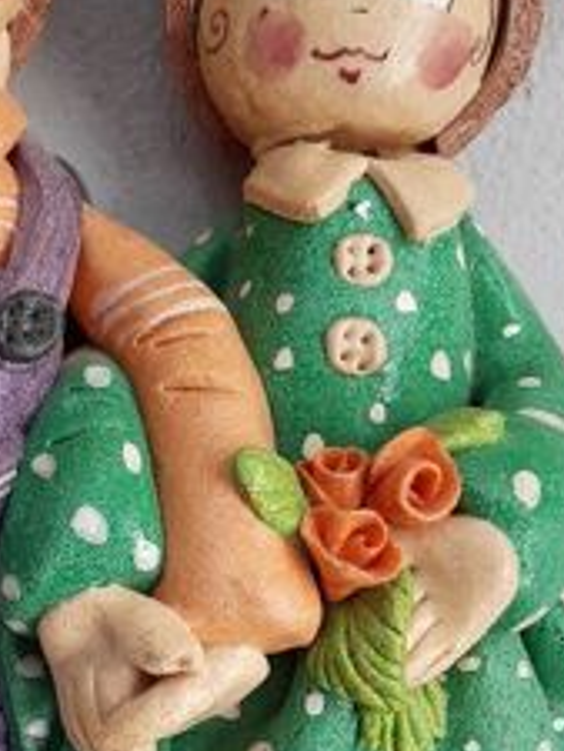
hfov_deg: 19.6
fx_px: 1606
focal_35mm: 74
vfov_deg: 25.8
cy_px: 601
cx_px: 80
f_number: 1.7
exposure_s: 1/121
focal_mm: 3.92
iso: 40
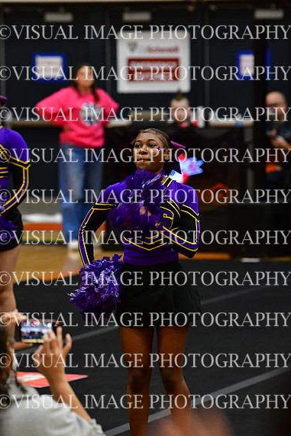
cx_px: 144
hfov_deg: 5.3
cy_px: 217
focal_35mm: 259
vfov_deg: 7.9
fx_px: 3138
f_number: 4
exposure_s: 1/500
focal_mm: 170
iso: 4000
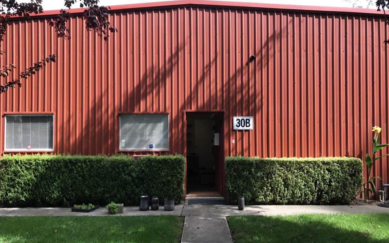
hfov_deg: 62.9
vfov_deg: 41.8
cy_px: 123
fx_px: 318
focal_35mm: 30
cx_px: 193
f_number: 1.8
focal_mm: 3.99
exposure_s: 1/378
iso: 20
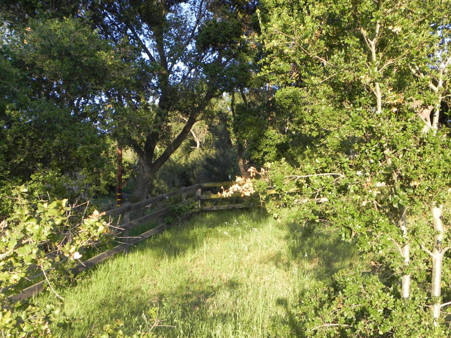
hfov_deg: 50.1
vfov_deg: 38.7
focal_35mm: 37
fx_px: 482
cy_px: 169
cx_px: 226
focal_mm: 6.6
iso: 160
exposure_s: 1/150
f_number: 4.5
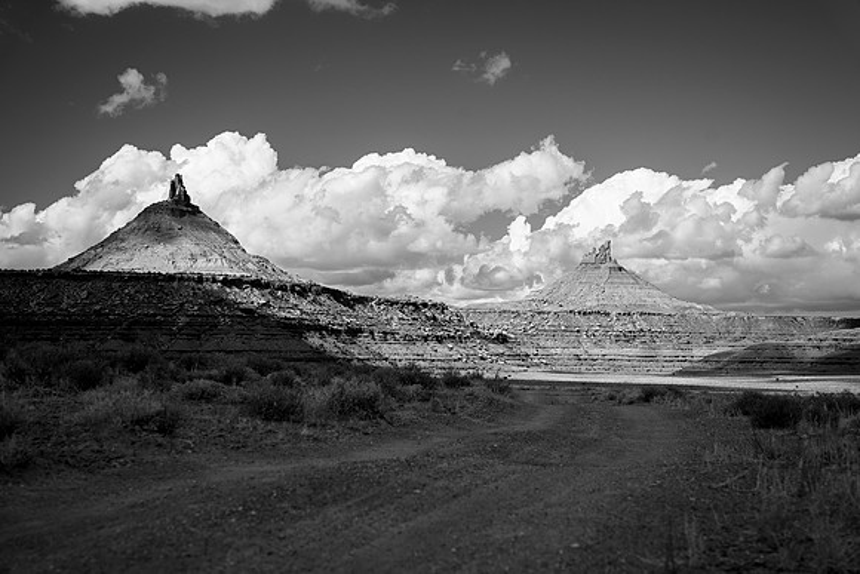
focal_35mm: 70
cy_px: 287
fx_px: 1673
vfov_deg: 19.5
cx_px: 430
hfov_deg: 28.8
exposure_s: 1/800
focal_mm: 70
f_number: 5.6
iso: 125
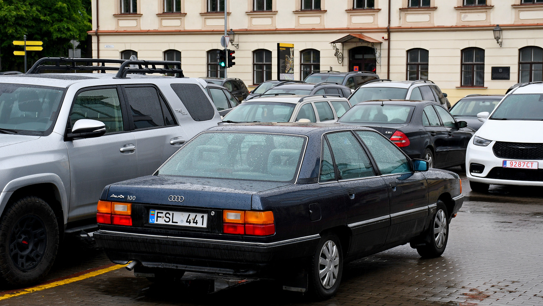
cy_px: 147
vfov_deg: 19.1
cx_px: 271
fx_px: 907
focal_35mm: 63
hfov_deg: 33.3
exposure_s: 1/80
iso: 200
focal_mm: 40
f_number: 6.3
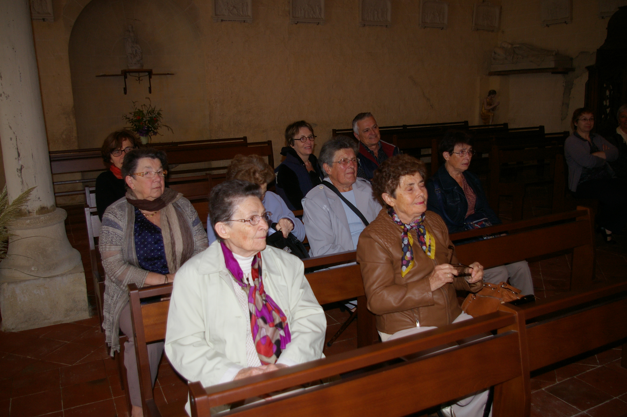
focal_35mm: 32
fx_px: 548
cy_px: 208
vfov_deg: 41.6
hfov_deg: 59.5
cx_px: 314
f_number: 4.5
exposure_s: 1/30
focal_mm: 21
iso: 400
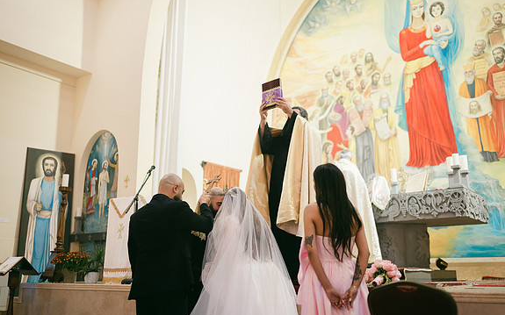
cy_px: 153
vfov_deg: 35.3
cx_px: 254
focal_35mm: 36
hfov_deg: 54.0
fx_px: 495
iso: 800
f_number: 1.2
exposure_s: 1/320
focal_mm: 35
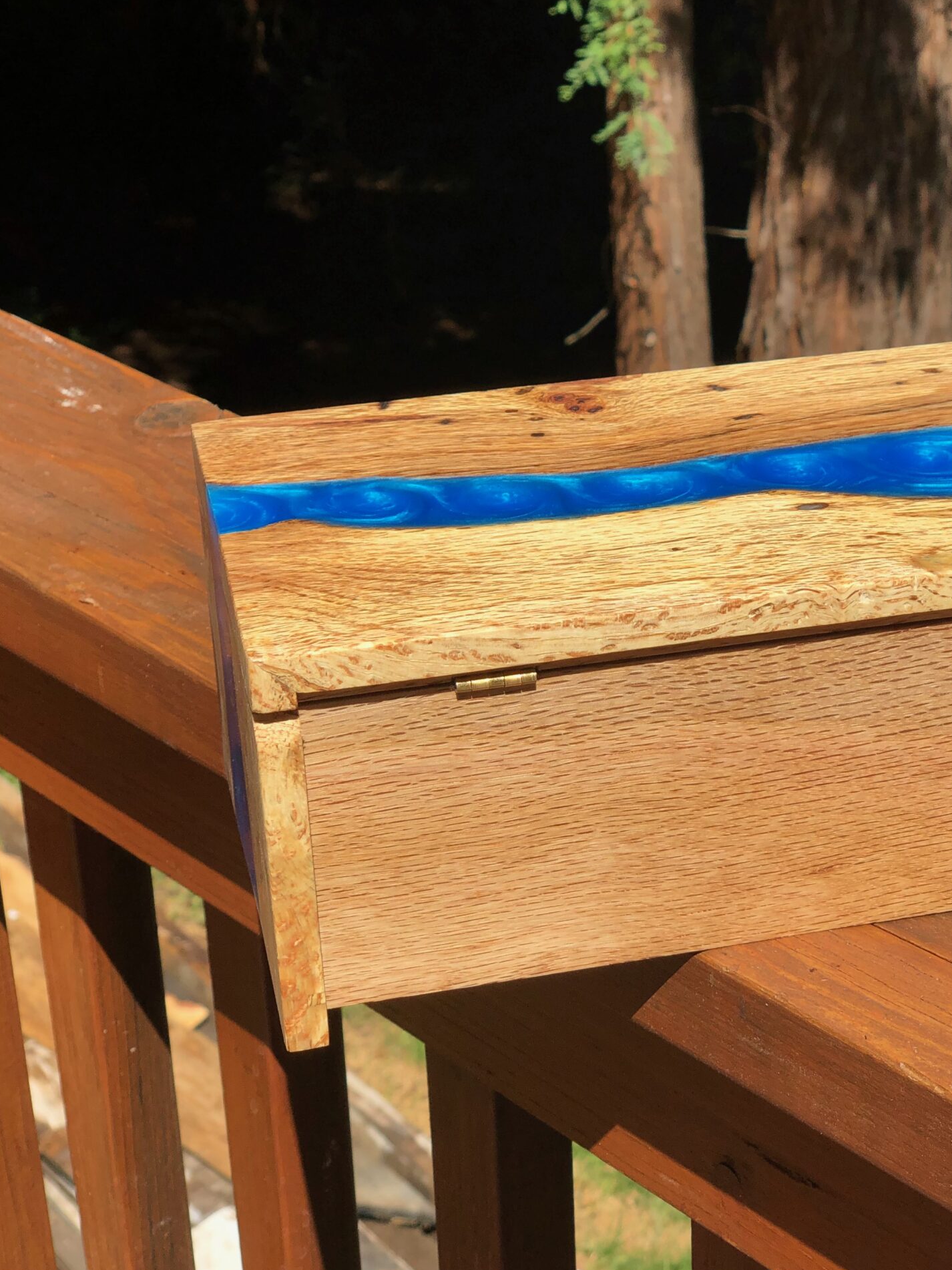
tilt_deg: -25.6
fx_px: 2567
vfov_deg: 27.8
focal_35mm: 70
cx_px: 737
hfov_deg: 20.8
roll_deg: -1.3
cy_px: 638
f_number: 2.4
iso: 16
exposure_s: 1/1000
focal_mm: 6
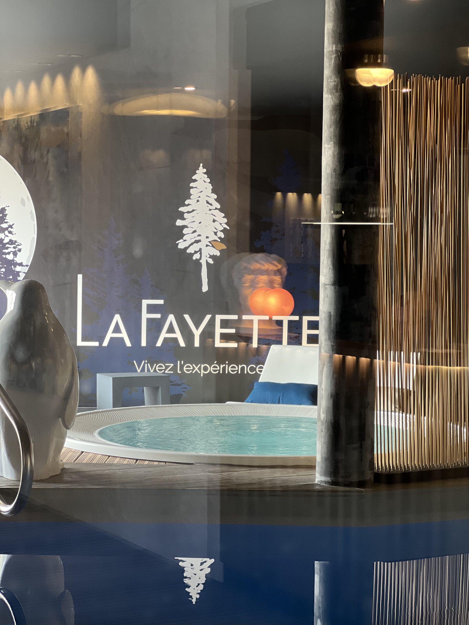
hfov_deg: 19.1
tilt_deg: -1.7
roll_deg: +0.0
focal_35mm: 77
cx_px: 234
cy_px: 312
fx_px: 1391
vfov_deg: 25.3
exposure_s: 1/35
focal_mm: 9
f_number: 2.8
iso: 200
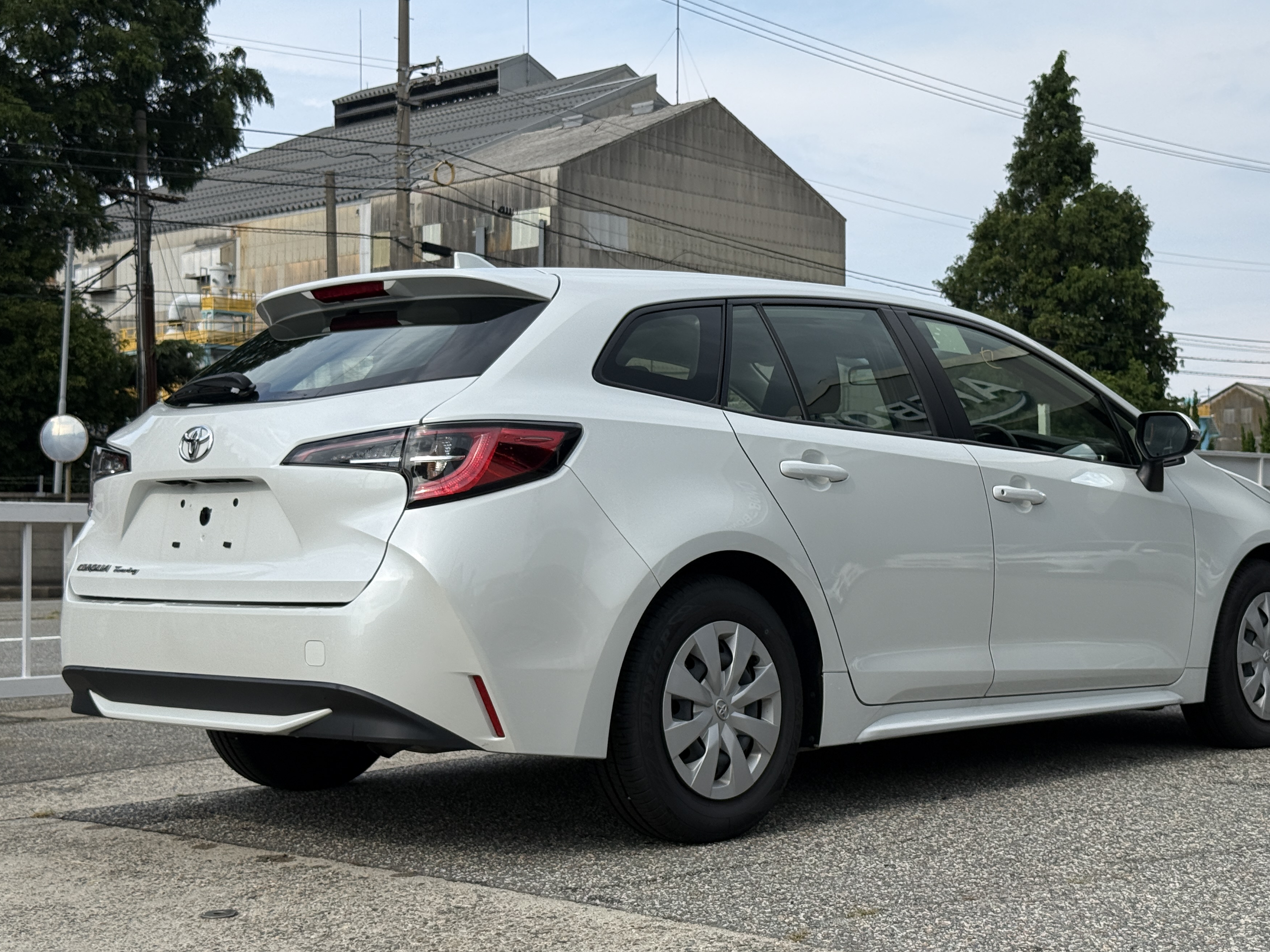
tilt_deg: +2.0
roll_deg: -0.2
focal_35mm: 55
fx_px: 2018
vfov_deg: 26.6
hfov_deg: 34.9
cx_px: 694
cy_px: 477
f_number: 1.78
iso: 64
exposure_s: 1/3378
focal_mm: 6.76
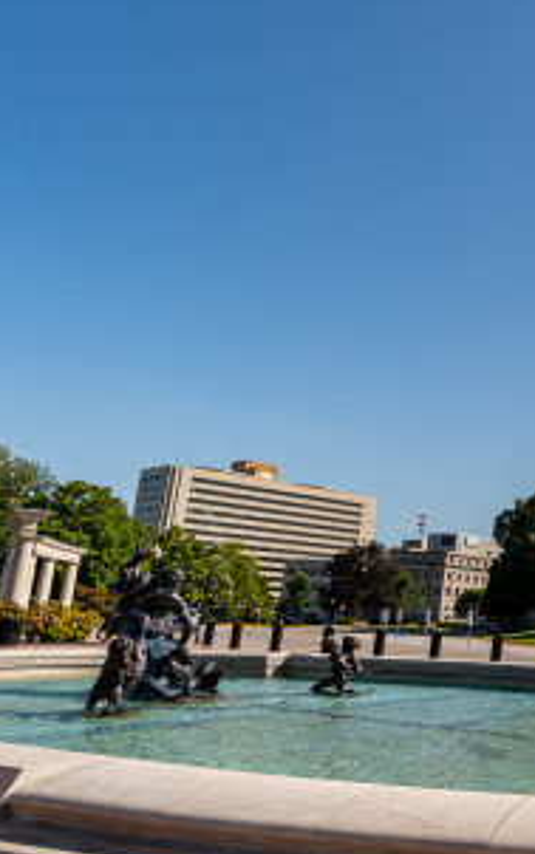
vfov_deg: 60.7
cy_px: 515
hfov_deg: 27.3
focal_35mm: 31
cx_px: 812
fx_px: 723
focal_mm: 10
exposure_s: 1/200
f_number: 7.1
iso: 100
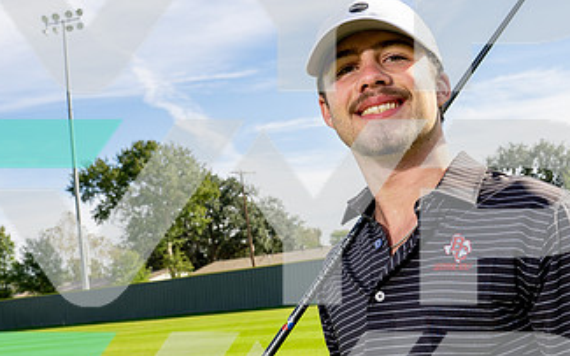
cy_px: 213
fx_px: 777
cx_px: 386
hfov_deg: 39.8
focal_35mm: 50
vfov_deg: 25.8
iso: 100
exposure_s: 1/250
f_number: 7.1
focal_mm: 24
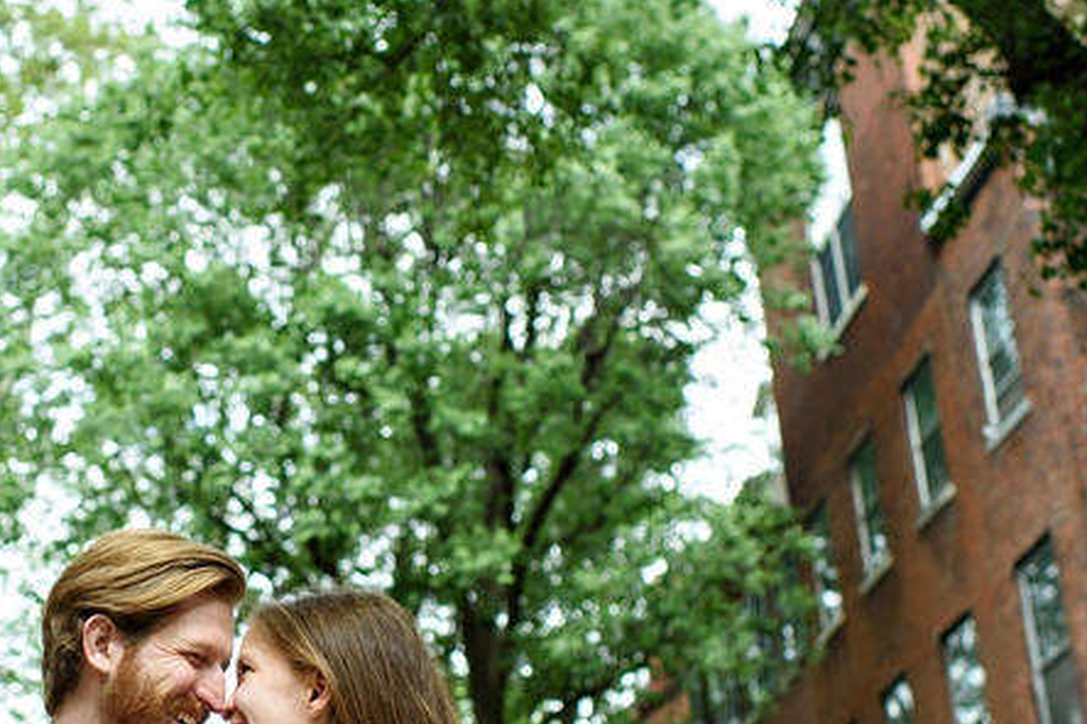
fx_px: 2144
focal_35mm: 71
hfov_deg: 27.9
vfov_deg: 19.1
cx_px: 240
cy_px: 471
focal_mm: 35
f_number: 2.8
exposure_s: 1/640
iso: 250
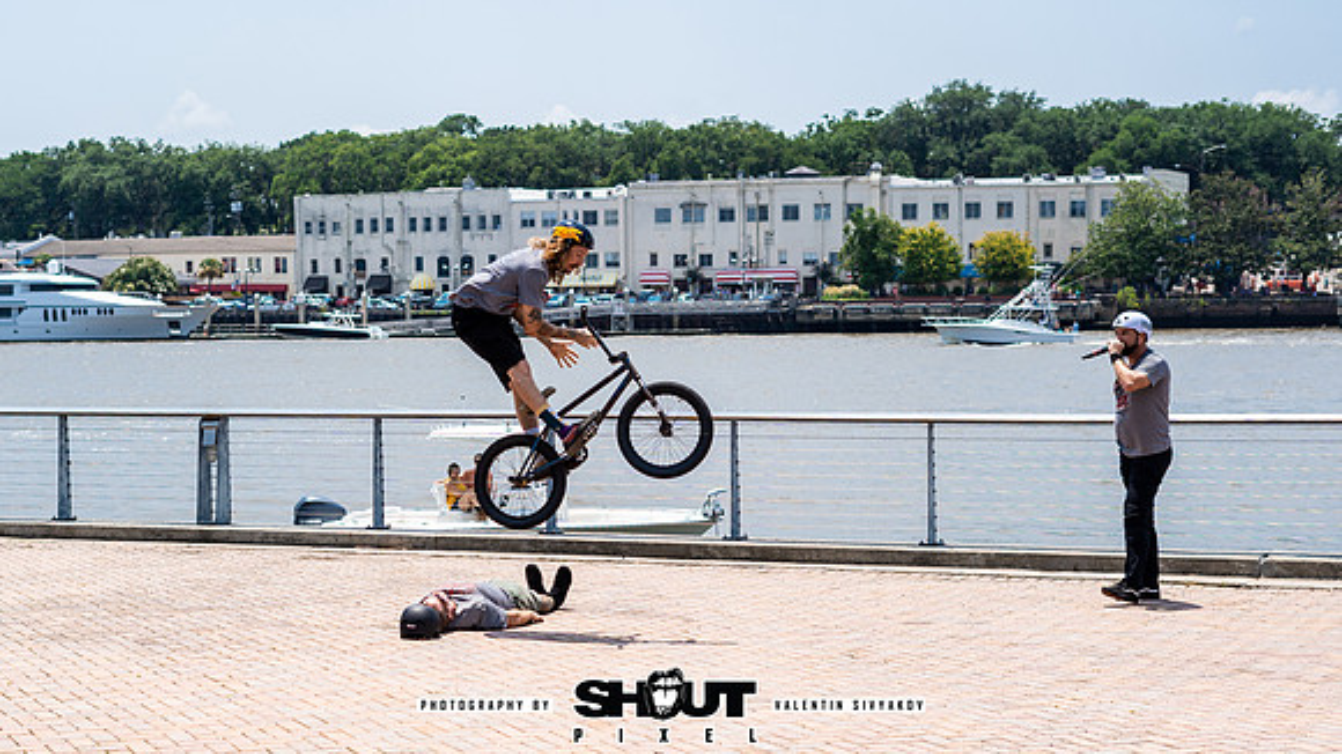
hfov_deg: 29.6
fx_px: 2532
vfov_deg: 16.9
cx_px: 532
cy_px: 504
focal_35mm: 71
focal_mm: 50
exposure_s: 1/1600
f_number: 3.5
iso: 125
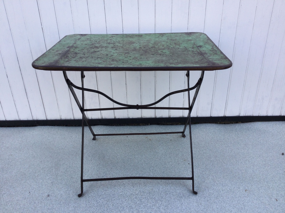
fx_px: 255
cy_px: 106
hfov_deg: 58.4
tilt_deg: -25.7
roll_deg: +0.5
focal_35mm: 31
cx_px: 142
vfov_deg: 45.4
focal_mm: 3.3
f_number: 2.4
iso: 25
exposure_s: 1/144
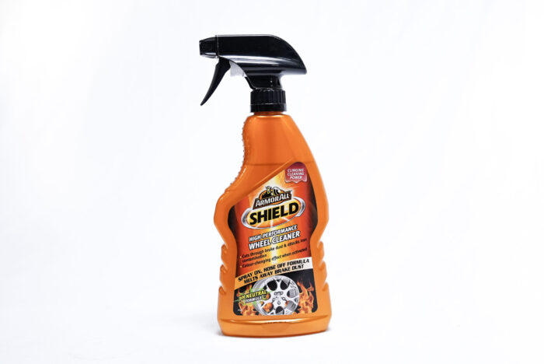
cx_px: 272
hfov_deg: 42.7
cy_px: 182
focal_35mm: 46
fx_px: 696
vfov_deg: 29.3
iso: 3200
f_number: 8
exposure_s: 1/250
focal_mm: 46
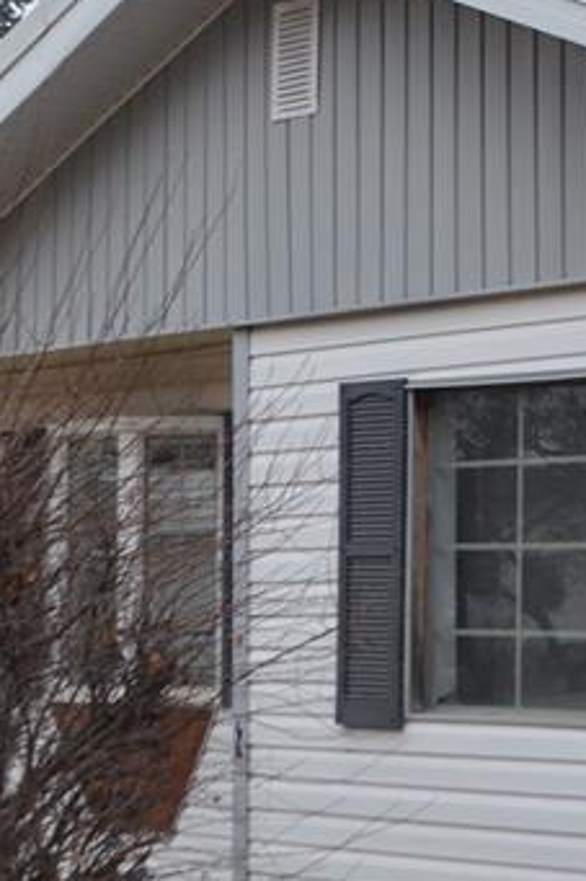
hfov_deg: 14.5
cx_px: 780
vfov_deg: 22.6
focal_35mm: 90
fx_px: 2200
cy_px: 568
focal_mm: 20
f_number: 5.6
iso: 250
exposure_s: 1/125
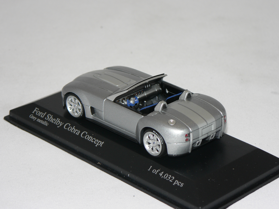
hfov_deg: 16.1
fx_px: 983
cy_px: 104
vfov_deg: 12.1
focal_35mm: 122
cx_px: 140
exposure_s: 1/60
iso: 80
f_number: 3.2
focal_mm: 20.3
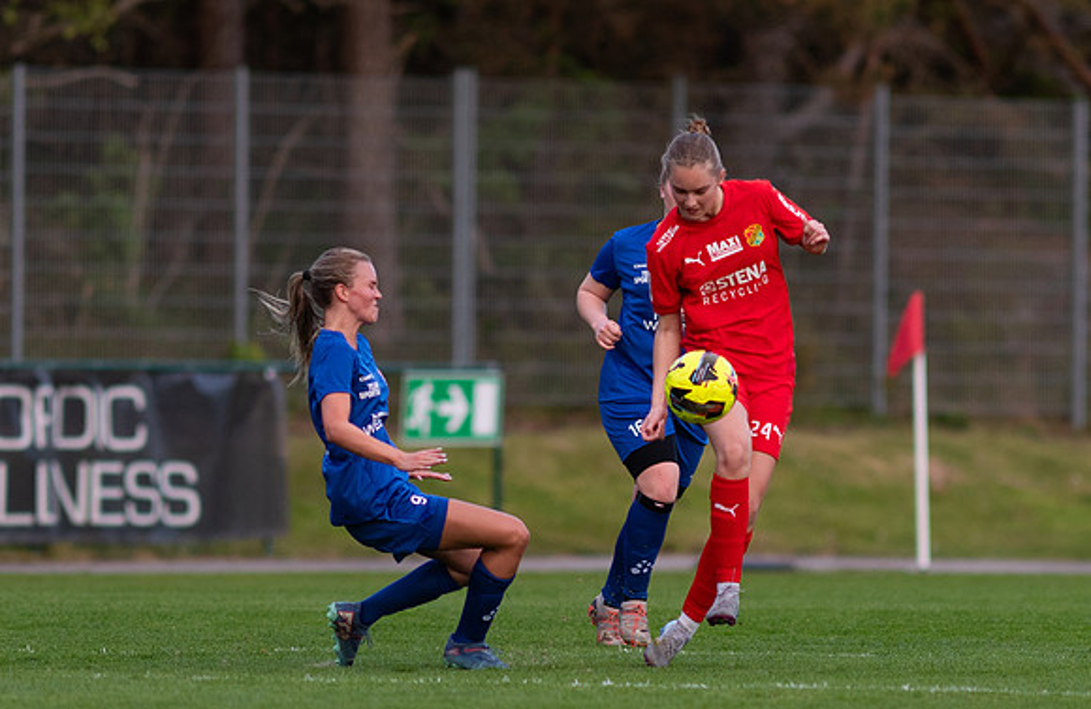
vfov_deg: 1.7
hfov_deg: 2.6
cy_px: 478
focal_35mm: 795
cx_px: 717
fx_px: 23903
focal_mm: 300
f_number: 3.2
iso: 360
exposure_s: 1/1000
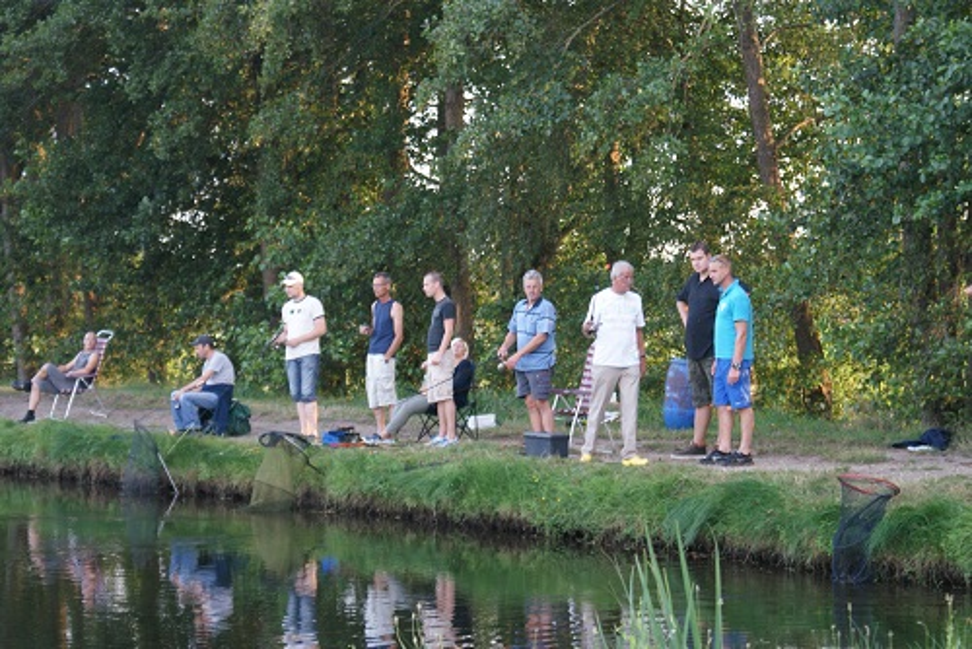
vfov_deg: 13.1
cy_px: 324
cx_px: 486
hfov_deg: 19.4
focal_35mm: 105
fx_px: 2837
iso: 400
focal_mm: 70
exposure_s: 1/80
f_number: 5.6
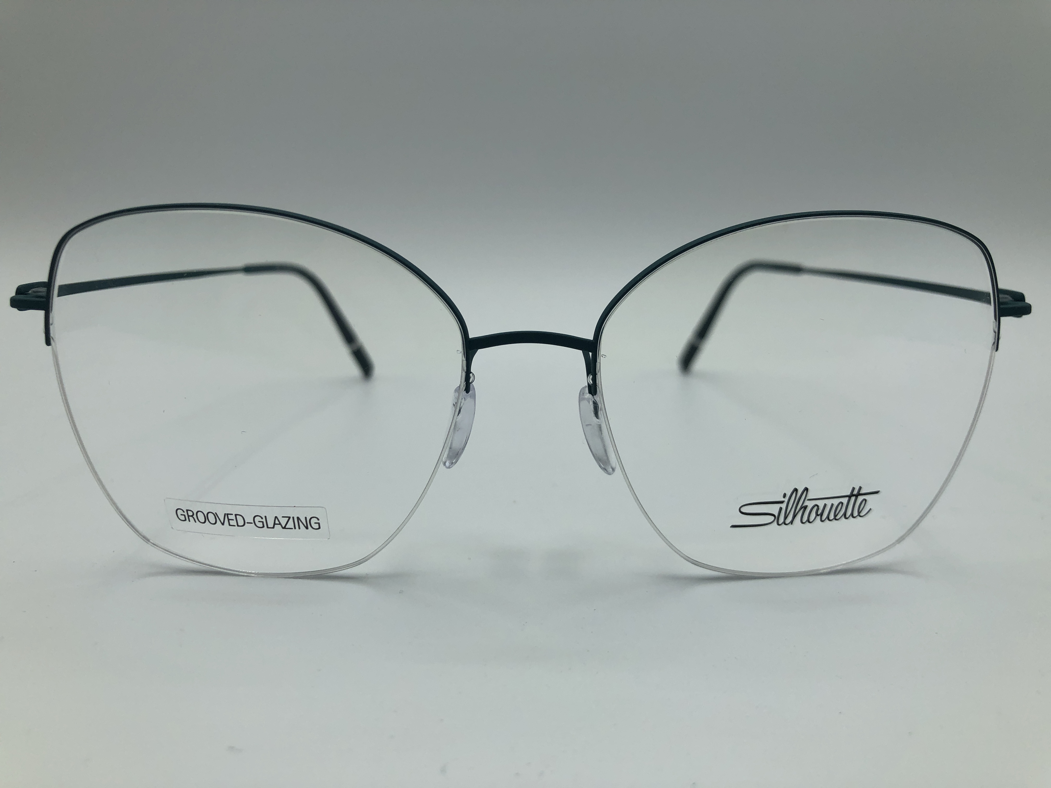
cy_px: 394
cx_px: 526
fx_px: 850
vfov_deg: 49.7
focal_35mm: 28
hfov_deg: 63.4
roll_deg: -0.1
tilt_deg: -8.5
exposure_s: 1/1021
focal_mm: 4
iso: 25
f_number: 1.8
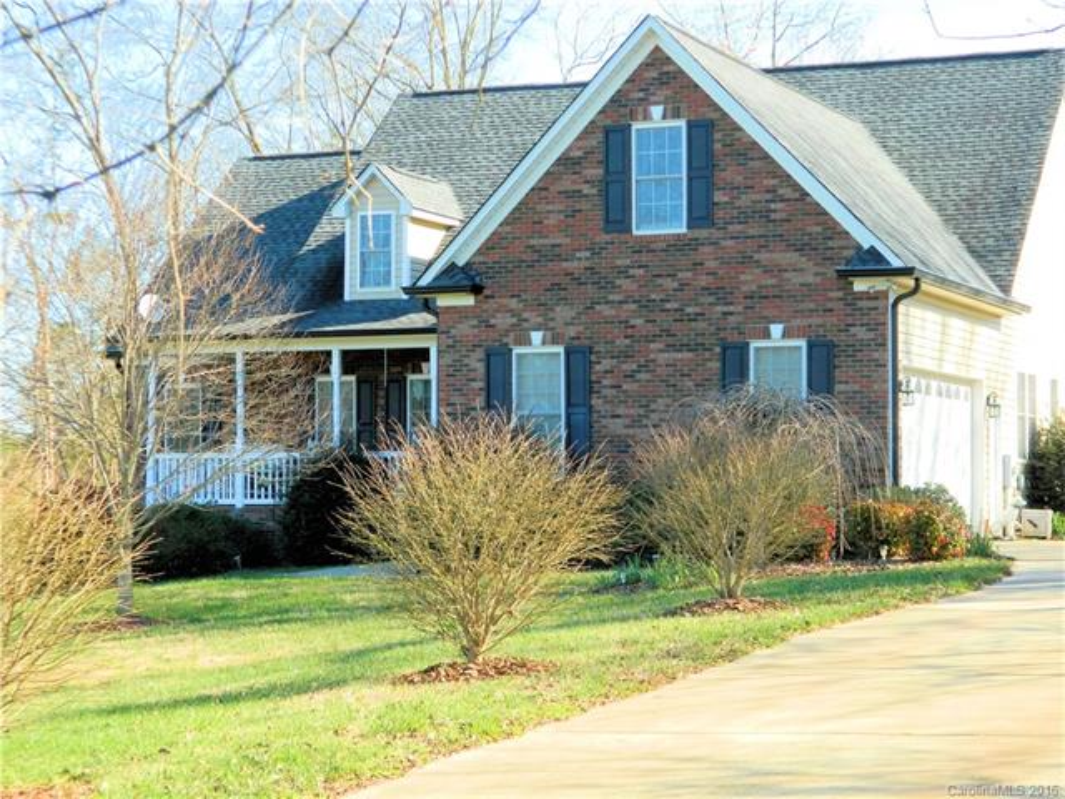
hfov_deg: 23.3
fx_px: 2584
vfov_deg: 17.6
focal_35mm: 84
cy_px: 400
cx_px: 532
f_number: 4.2
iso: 80
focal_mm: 15.1
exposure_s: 1/160
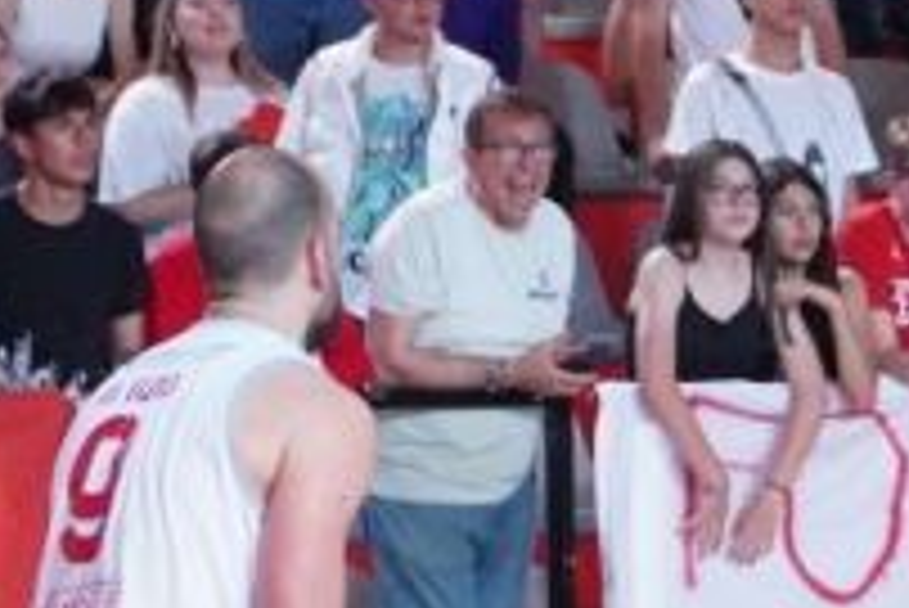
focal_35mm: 457
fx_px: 11547
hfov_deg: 4.5
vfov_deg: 3.0
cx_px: 1062
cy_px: 486
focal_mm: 77
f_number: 4
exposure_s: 1/800
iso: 5000
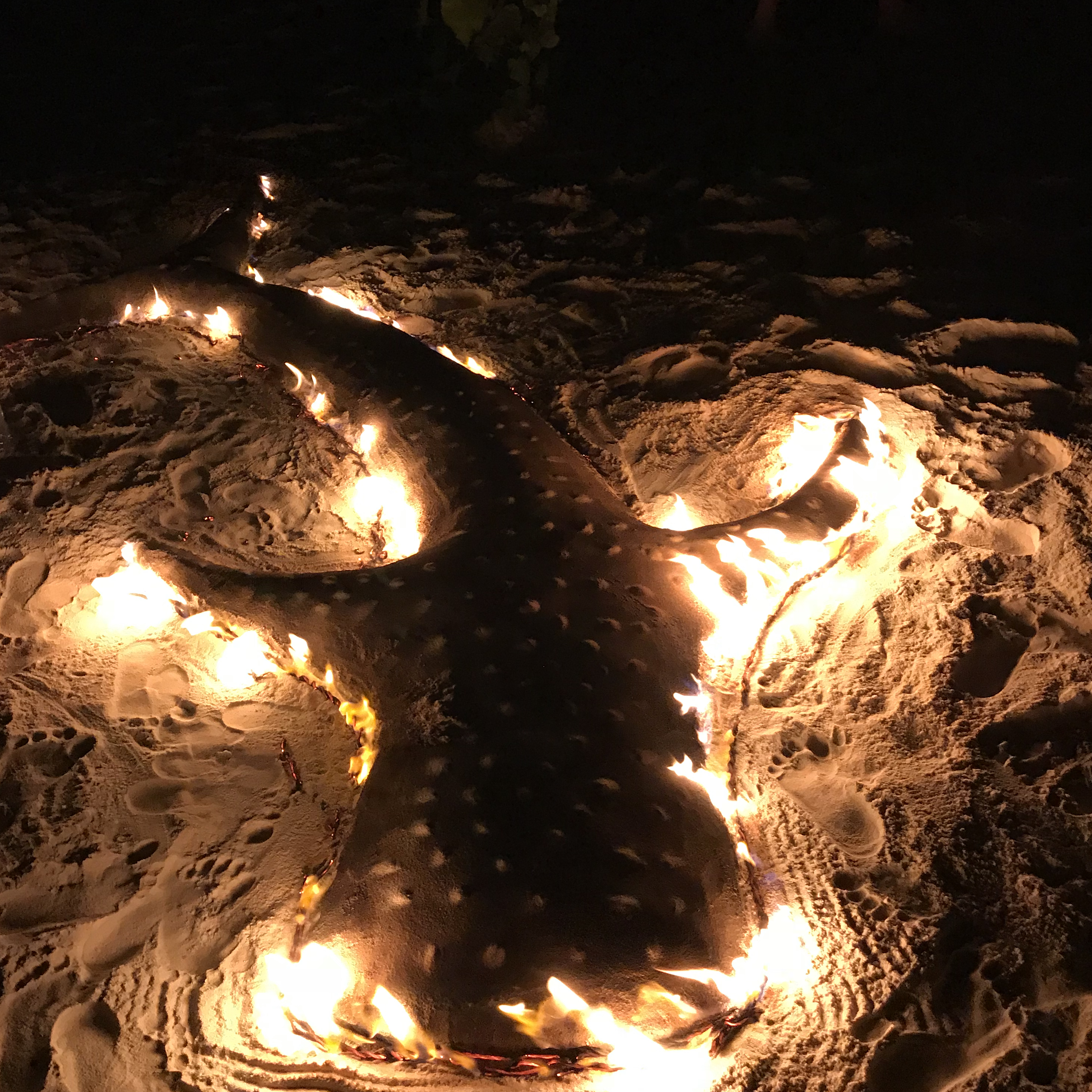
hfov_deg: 48.4
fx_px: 1213
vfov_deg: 48.4
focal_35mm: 34
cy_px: 576
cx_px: 540
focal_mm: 3.99
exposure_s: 1/8
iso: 100
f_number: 1.8
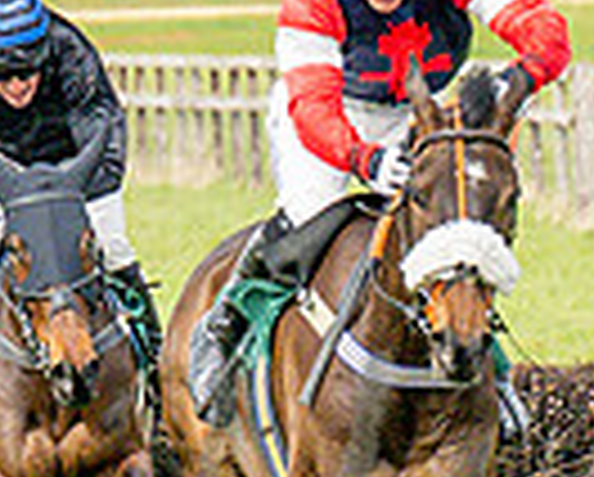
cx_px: 592
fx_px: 31321
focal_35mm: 1779
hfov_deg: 1.1
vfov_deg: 0.9
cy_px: 235
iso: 400
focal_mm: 135
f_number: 4.5
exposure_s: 1/2500
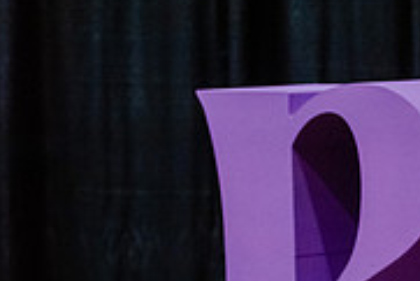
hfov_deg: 6.3
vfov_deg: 4.3
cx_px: 664
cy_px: 380
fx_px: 3736
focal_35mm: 320
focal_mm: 100
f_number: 2.8
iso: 4500
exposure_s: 1/160
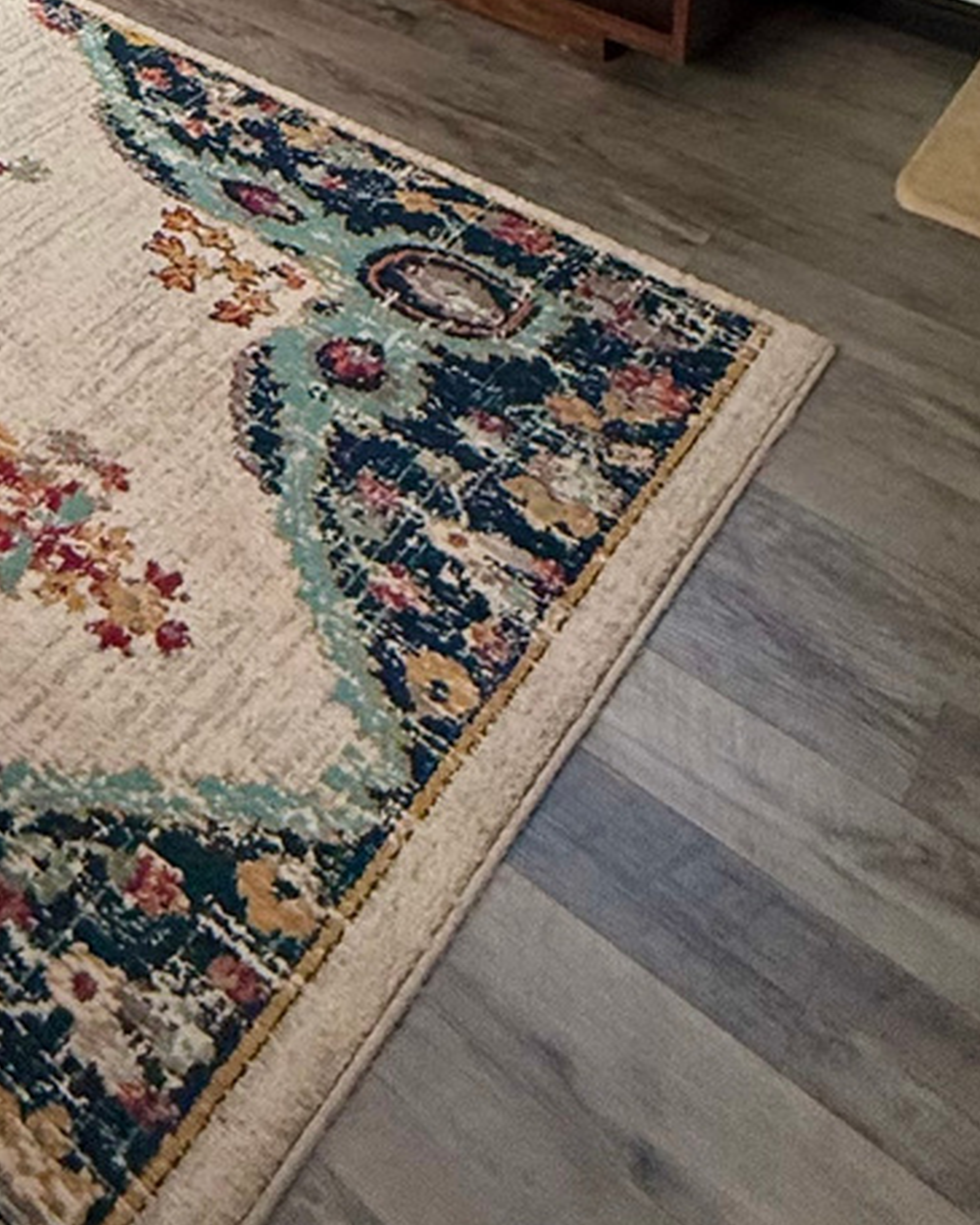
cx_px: -303
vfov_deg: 27.2
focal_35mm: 46
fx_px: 1667
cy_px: -637
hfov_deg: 27.3
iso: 160
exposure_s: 1/99
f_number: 2.2
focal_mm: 2.22
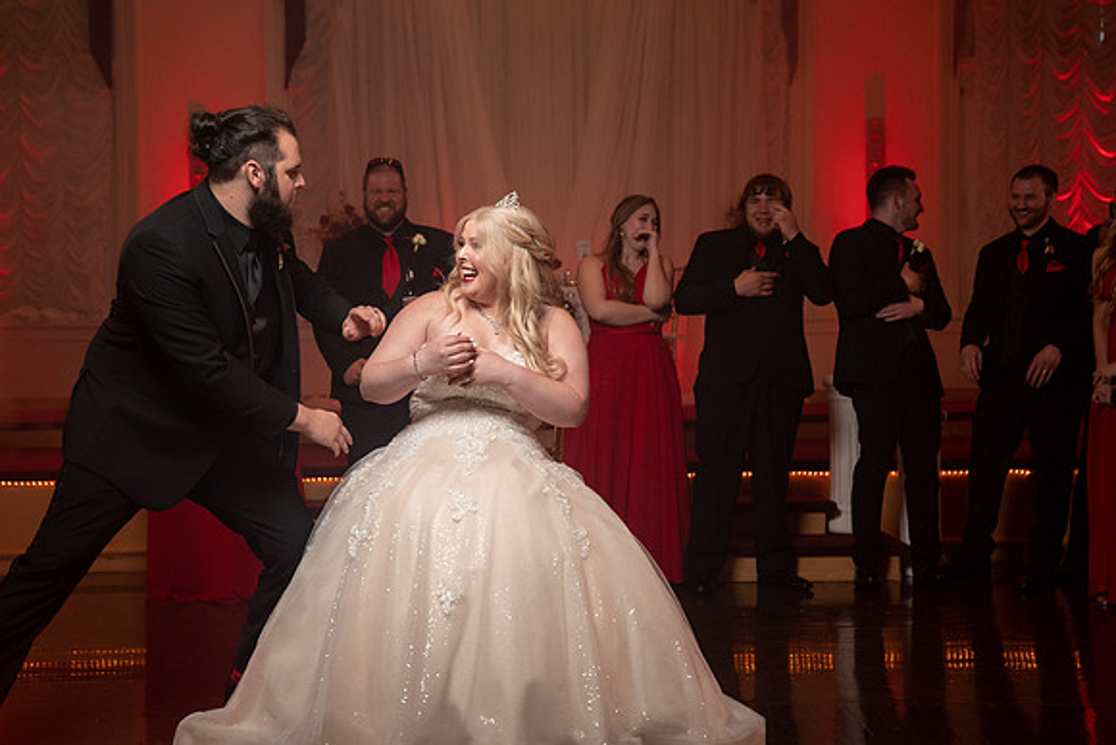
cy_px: 372
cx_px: 543
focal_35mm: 48
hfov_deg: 40.9
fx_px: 1497
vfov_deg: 27.9
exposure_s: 1/200
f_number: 4
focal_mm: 46
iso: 2000
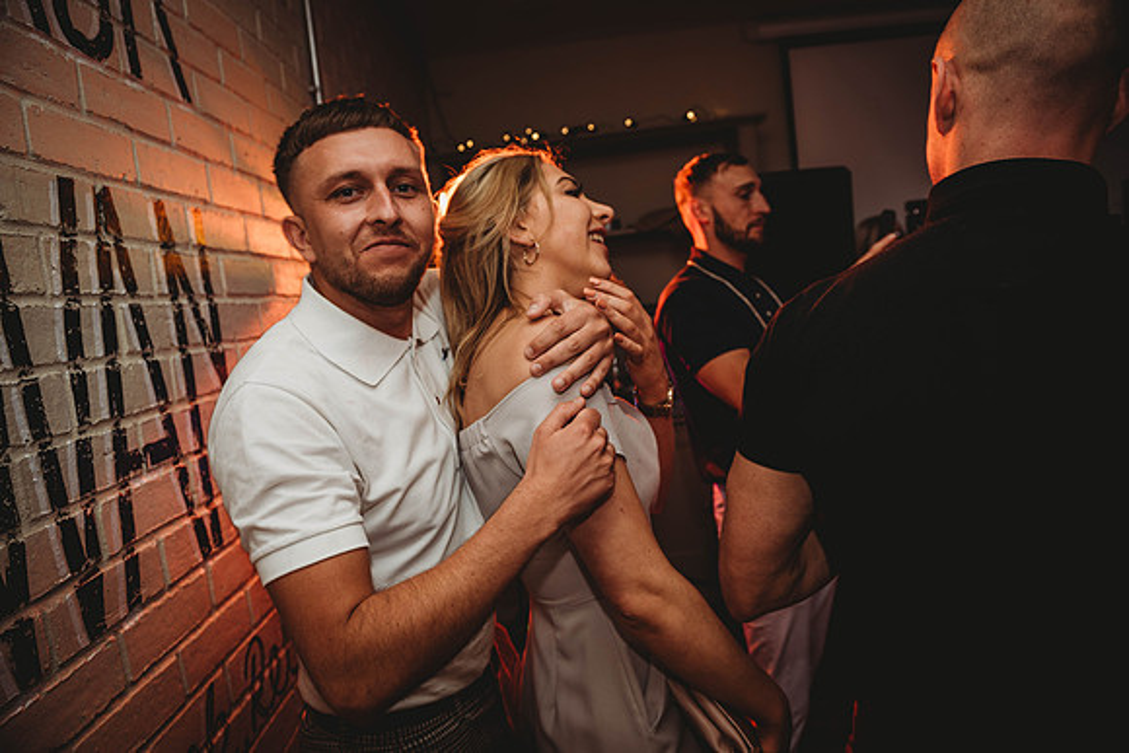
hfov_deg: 73.7
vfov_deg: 53.2
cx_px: 564
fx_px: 753
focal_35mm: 24
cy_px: 376
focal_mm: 24
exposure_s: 1/80
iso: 400
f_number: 4
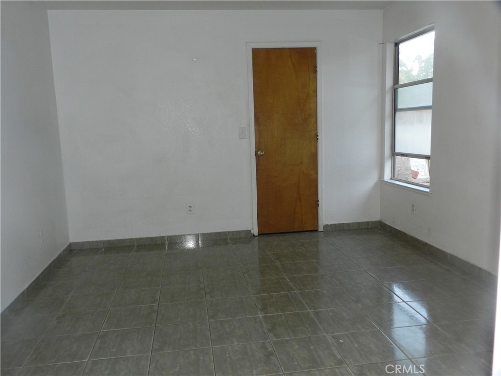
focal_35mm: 28
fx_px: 405
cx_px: 250
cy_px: 188
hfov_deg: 63.4
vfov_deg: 49.7
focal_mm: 5
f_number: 3.6
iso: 200
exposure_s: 1/30
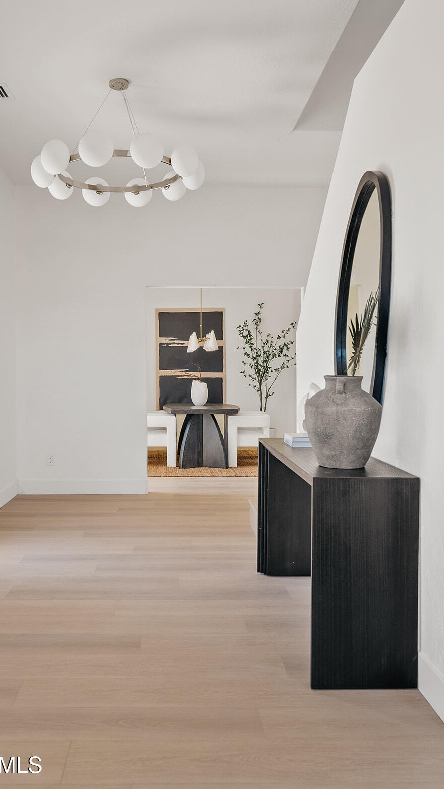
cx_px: 177
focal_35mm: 32
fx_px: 670
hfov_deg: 36.5
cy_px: 400
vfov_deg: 61.0
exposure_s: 1/4
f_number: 8
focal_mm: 30
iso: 100
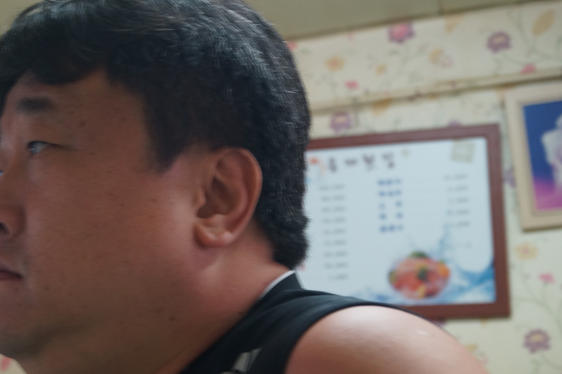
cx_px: 158
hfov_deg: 32.4
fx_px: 951
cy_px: 208
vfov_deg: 22.2
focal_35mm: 61
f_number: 4
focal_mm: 26
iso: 640
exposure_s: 1/60
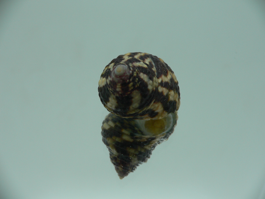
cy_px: 100
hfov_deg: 52.6
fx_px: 268
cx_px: 132
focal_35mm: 35
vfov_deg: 40.7
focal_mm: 4.6
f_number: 2.8
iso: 80
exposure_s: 1/60
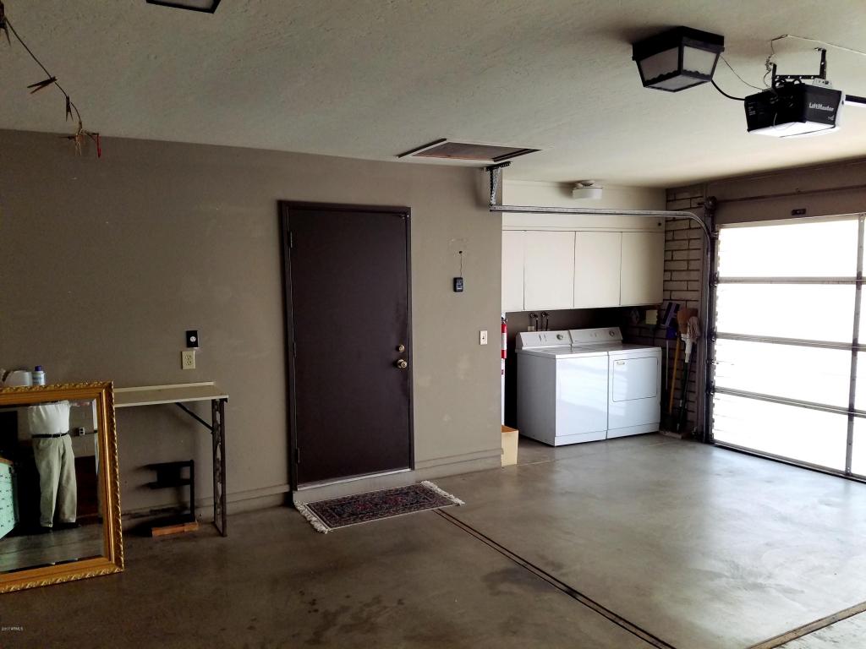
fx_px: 650
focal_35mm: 26
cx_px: 433
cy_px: 324
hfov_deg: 67.3
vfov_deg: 53.1
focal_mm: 4.2
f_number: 1.7
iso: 100
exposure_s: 1/60
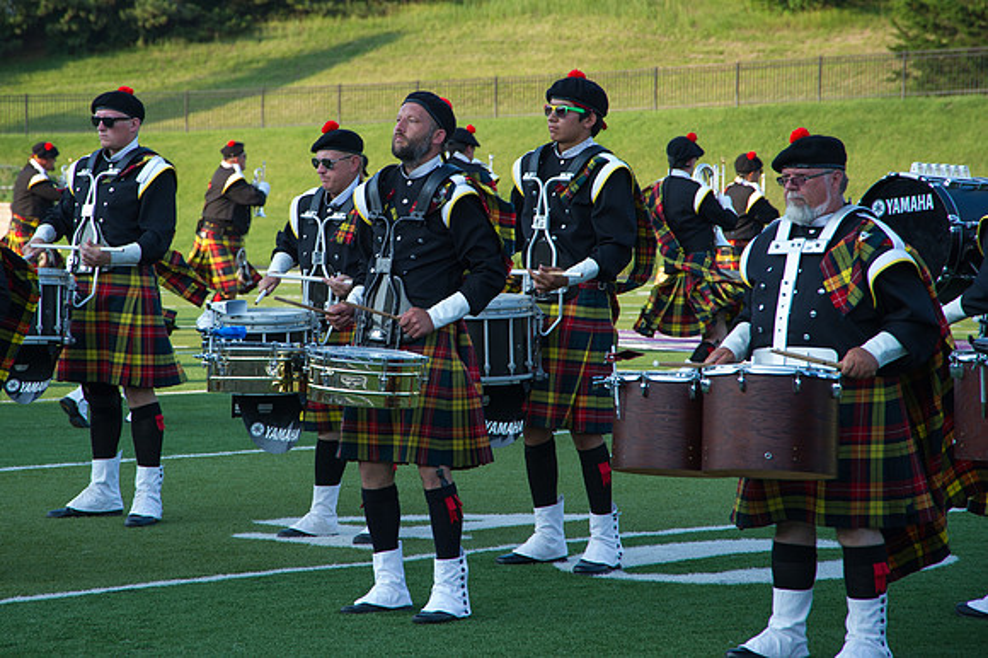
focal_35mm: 141
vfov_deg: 9.7
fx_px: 3869
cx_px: 411
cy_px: 271
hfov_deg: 14.5
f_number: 7.1
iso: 640
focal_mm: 120
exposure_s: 1/200
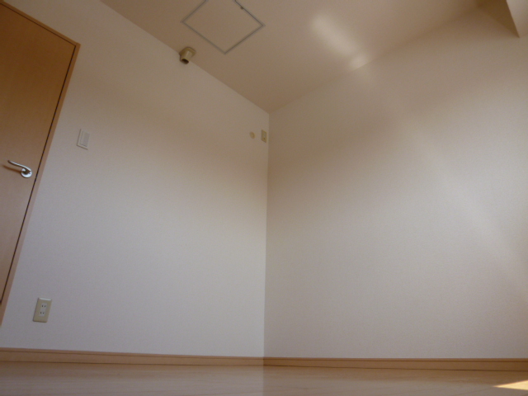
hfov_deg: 71.6
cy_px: 198
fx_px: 366
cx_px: 264
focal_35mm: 24
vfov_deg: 56.8
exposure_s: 1/160
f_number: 2.5
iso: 100
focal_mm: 4.3
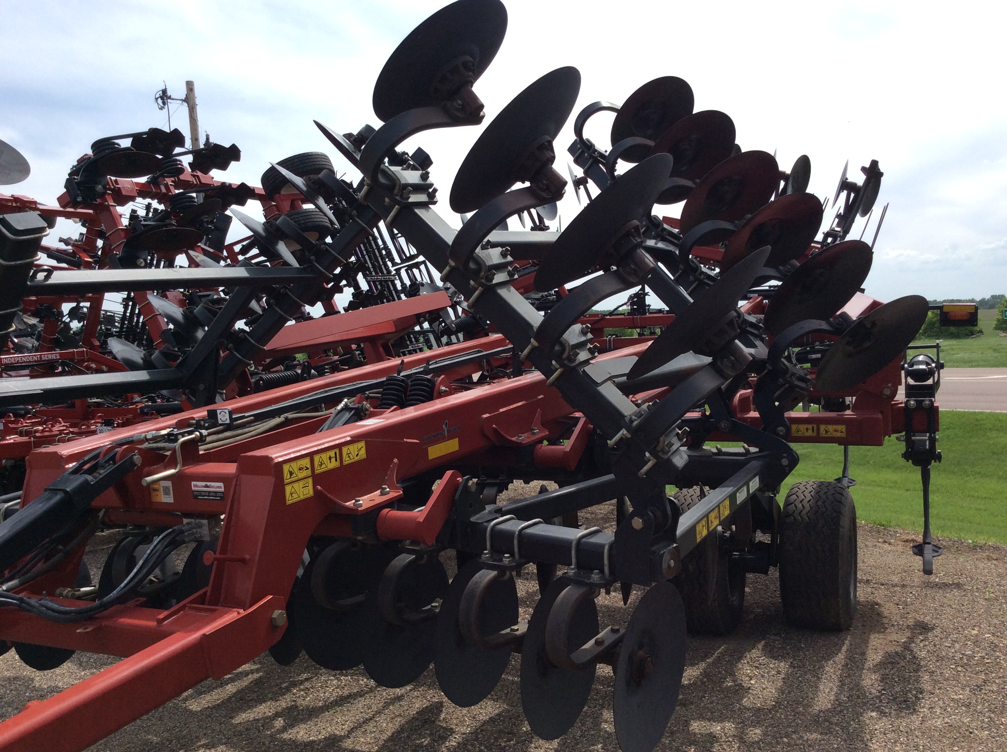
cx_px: 504
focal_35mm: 32
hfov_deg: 56.9
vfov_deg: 44.1
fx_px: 930
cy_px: 376
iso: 32
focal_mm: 3.3
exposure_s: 1/1546
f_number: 2.4
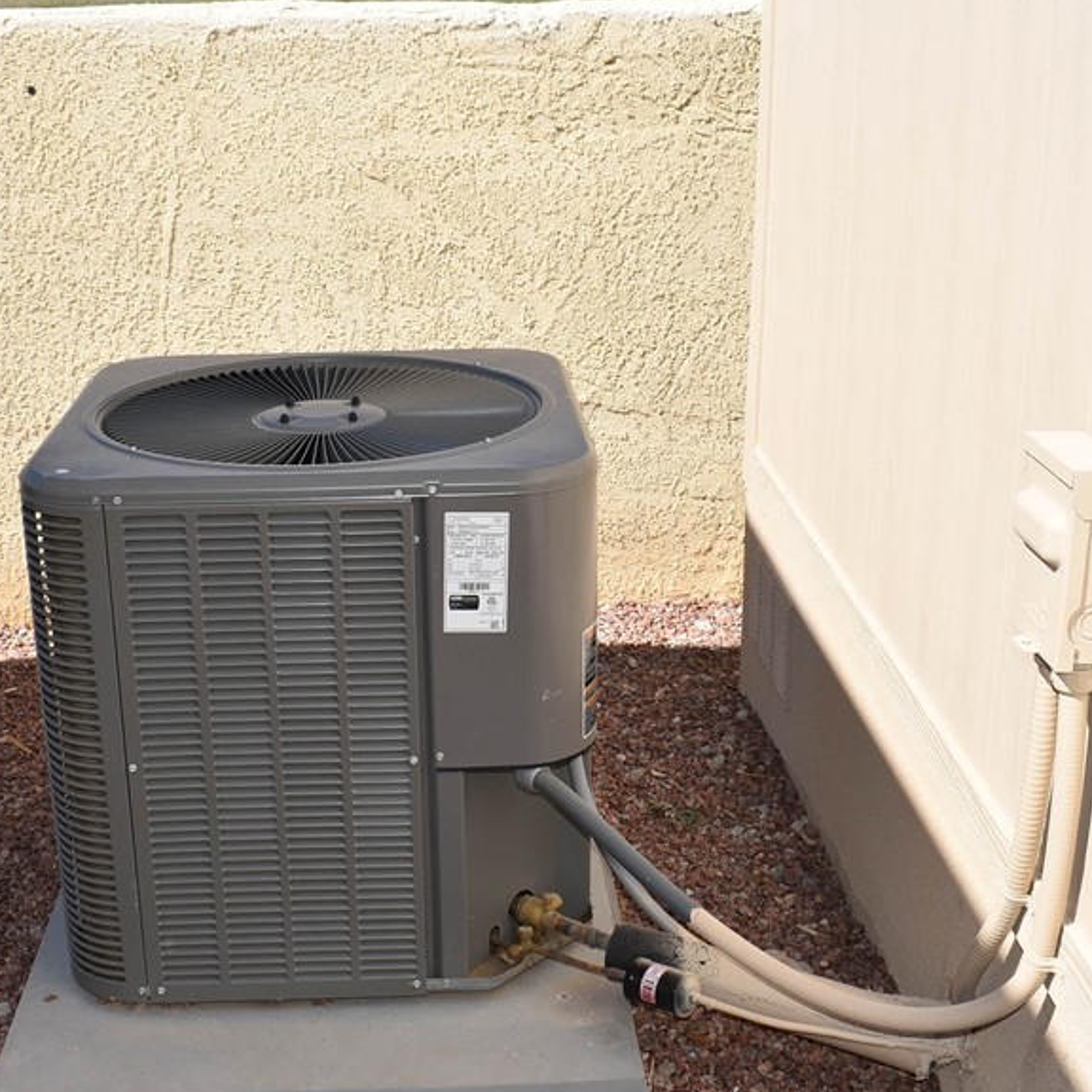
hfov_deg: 35.3
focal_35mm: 48
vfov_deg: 35.4
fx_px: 1713
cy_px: 569
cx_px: 485
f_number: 10
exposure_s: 1/200
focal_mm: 20
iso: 100
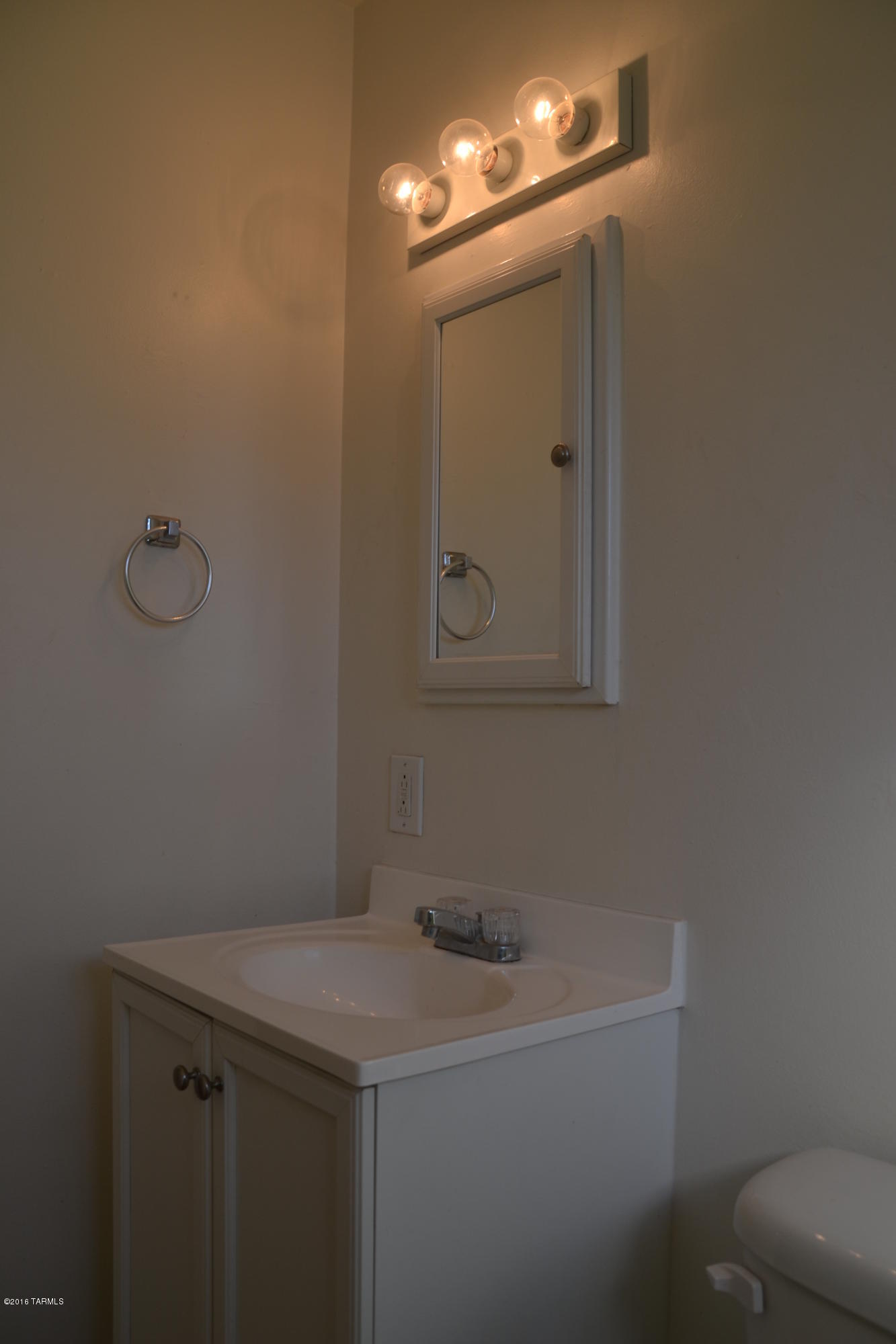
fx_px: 1120
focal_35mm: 30
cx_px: 448
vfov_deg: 61.9
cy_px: 672
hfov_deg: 43.6
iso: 100
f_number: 6.3
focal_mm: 20
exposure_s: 1/160
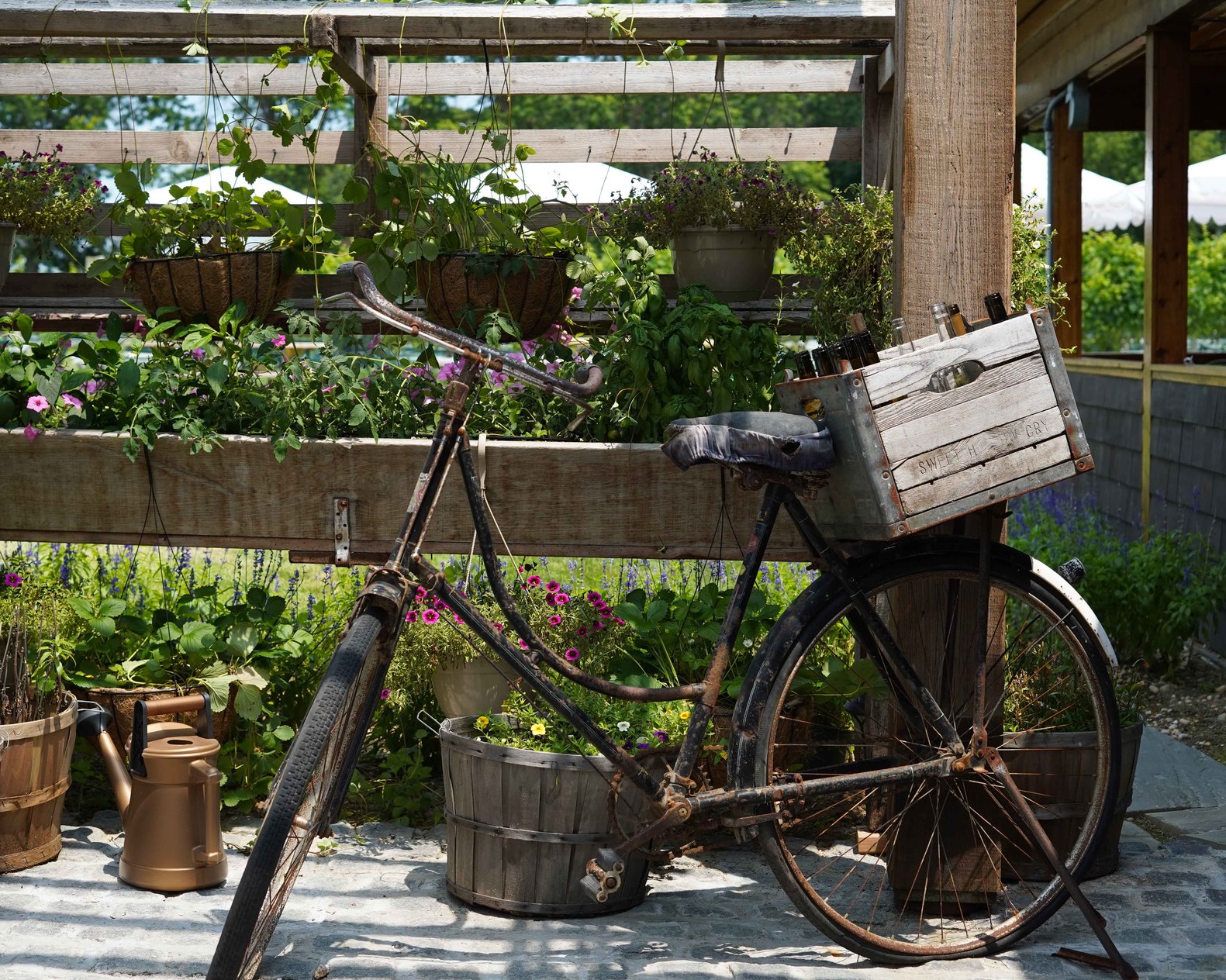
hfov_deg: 33.0
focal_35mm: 57
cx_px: 553
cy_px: 495
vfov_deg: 26.7
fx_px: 2068
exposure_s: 1/250
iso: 250
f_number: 5
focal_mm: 50
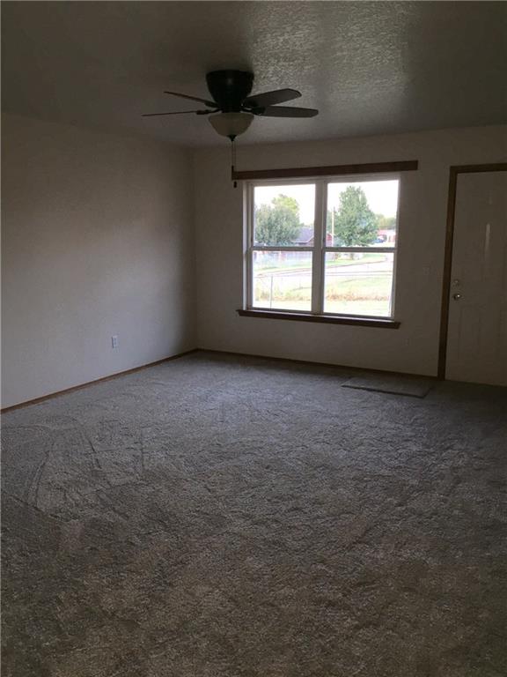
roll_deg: +1.1
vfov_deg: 61.7
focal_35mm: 29
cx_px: 254
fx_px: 566
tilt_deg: -9.0
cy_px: 338
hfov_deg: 48.2
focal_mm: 4.15
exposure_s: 1/24
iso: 64
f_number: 2.2
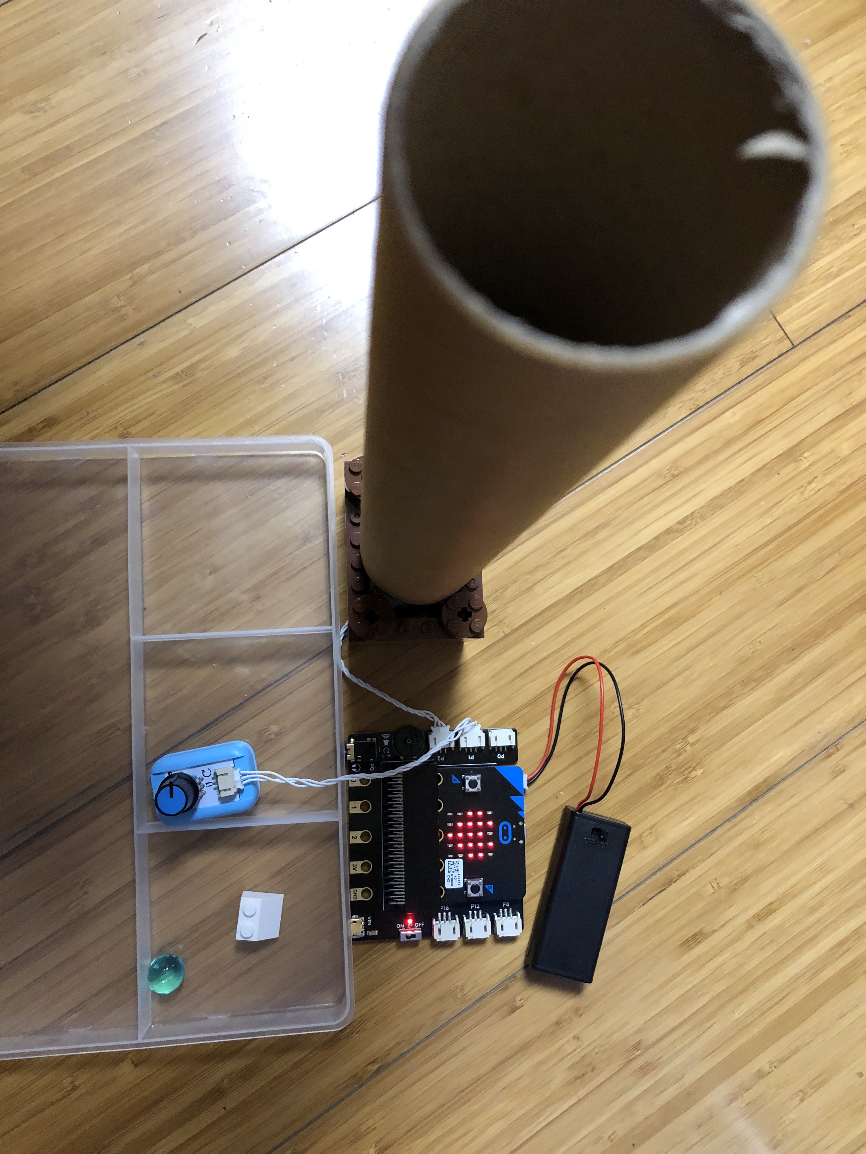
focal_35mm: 28
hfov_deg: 49.7
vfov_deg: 63.4
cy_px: 577
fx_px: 934
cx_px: 433
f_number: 1.8
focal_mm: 3.99
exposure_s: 1/15
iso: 100
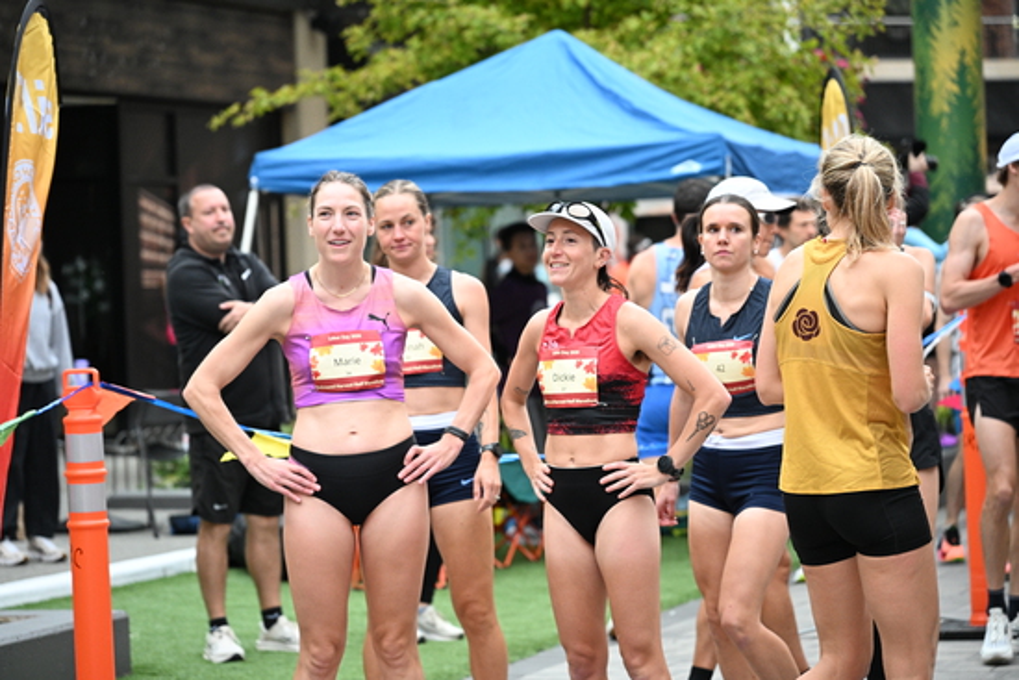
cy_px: 340
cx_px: 510
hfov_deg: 17.1
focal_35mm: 120
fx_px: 3397
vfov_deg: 11.4
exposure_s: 1/500
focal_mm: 120
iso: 2500
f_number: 4
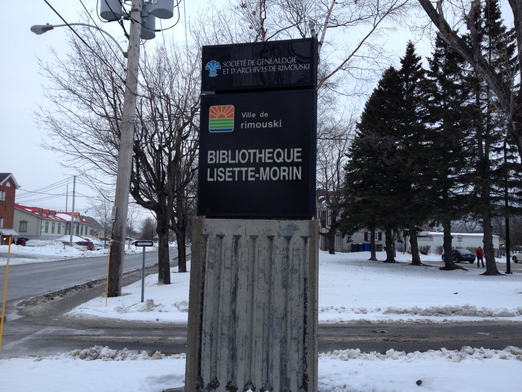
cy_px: 196
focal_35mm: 35
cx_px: 261
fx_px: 528
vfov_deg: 40.7
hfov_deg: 52.6
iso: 50
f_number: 2.4
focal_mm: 4.28
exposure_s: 1/120
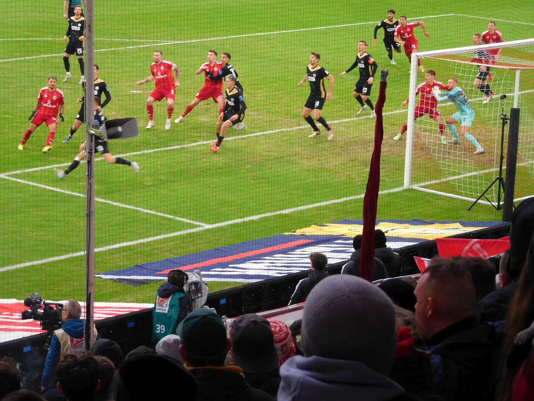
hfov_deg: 15.8
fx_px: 1928
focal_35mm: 125
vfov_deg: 11.9
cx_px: 267
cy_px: 200
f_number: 5
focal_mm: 22.3
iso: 400
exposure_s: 1/125
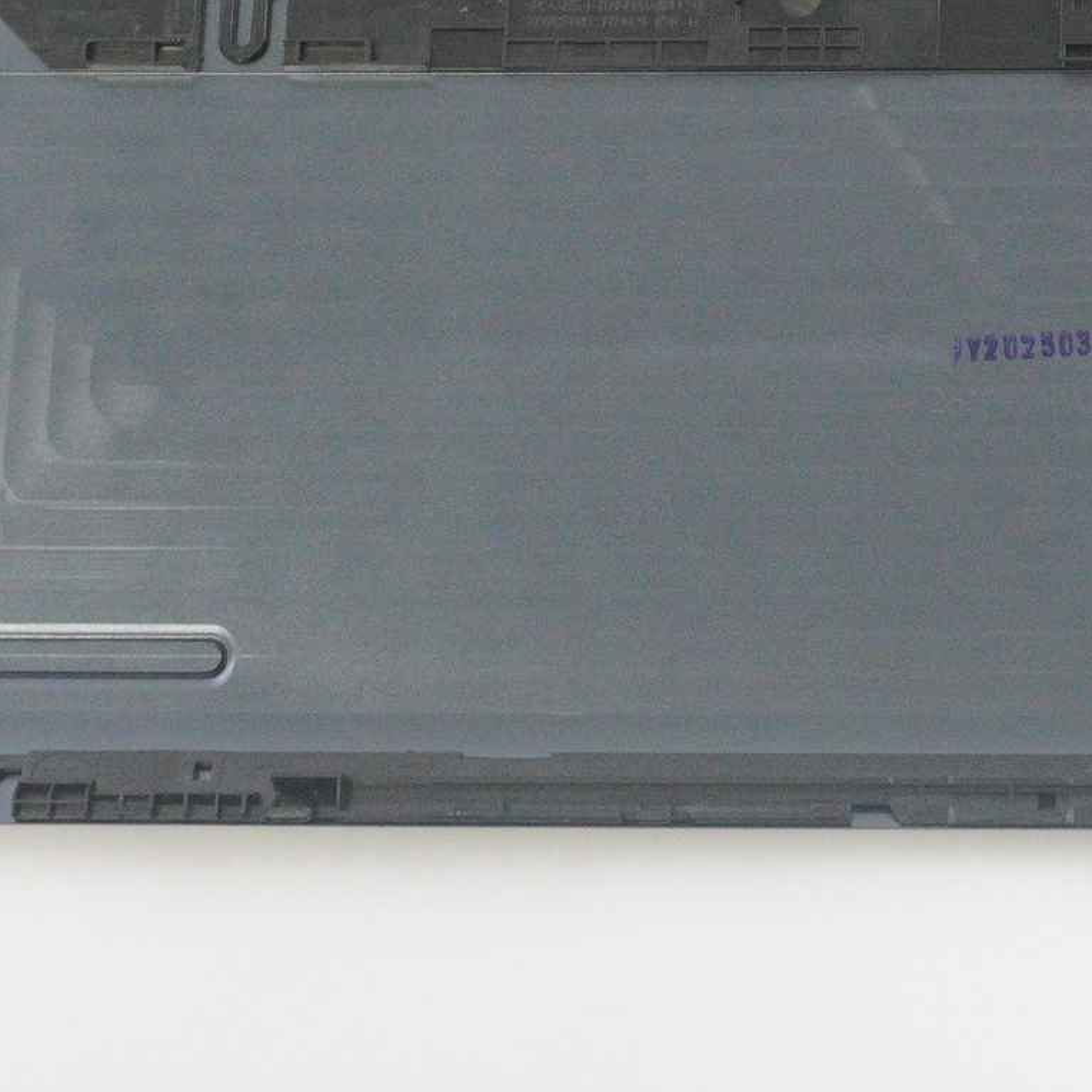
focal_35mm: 100
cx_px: 1008
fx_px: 3569
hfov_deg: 17.1
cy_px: -49
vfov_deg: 16.9
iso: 3200
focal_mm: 24
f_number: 5.6
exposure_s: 1/125
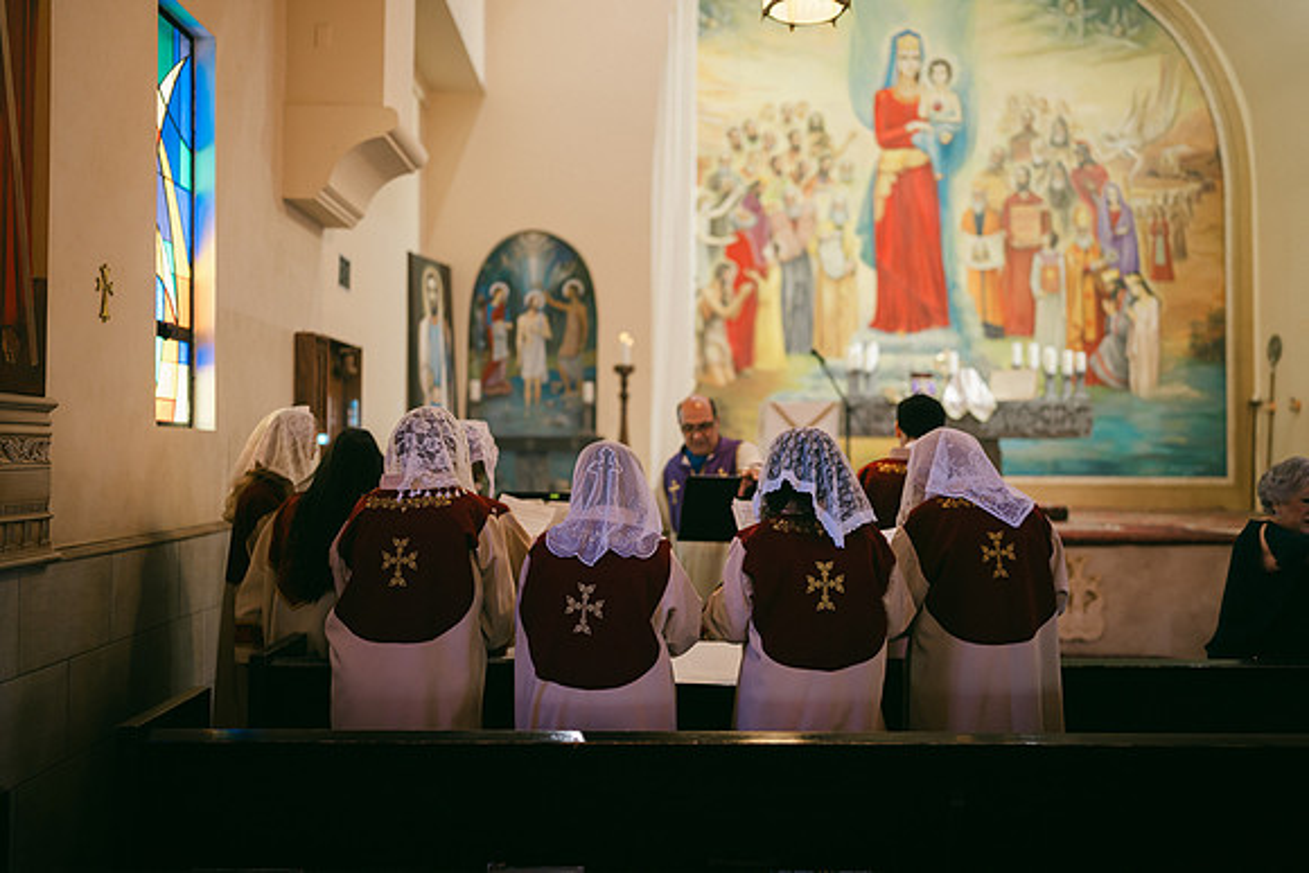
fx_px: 1273
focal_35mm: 35
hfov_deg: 54.4
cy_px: 436
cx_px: 654
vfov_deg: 37.9
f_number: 1.2
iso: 400
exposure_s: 1/160
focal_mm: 35
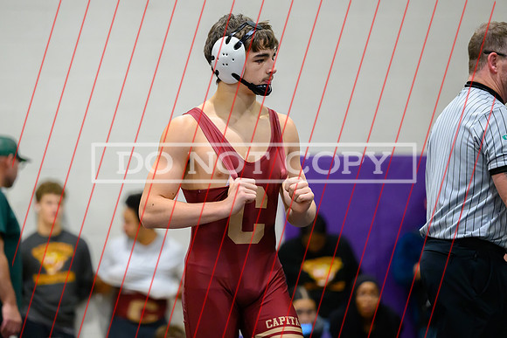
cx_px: 204
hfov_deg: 11.8
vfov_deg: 7.9
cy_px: 170
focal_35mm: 173
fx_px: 2442
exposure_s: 1/640
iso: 6400
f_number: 2.8
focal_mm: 145
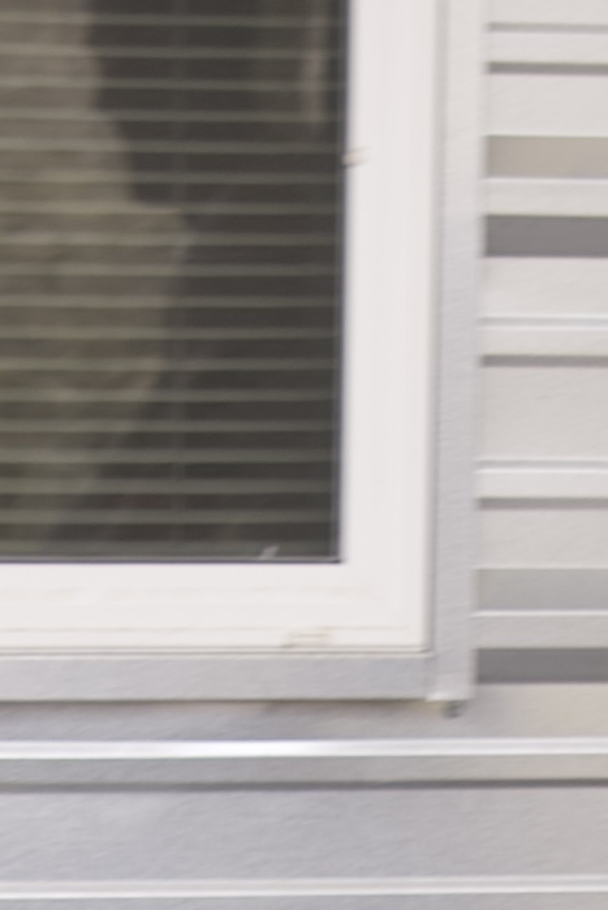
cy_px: 1725
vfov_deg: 7.6
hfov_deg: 5.3
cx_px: 392
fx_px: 6602
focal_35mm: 261
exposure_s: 1/80
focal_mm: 43
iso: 100
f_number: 4
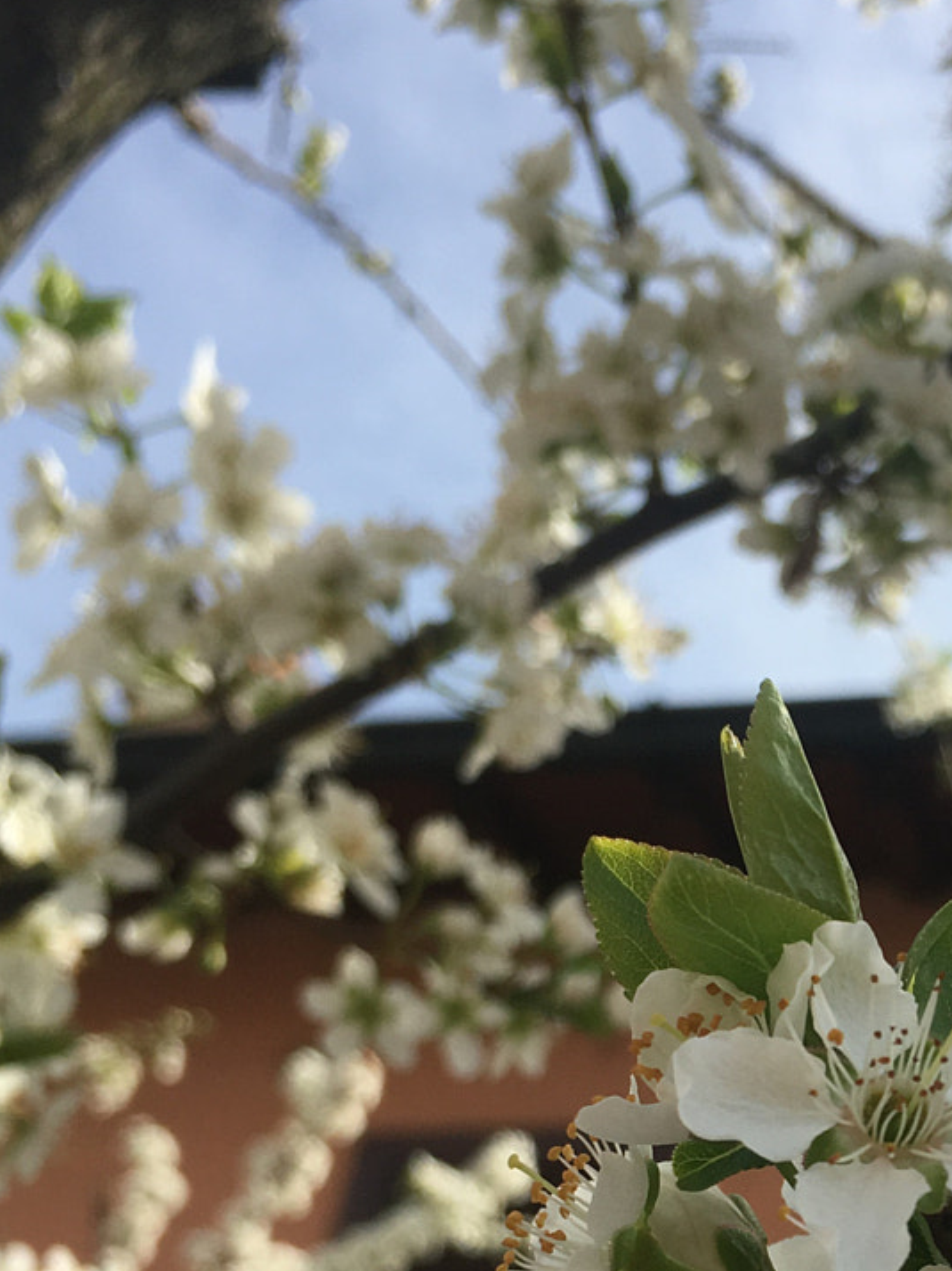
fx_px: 2385
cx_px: 950
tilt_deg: +38.7
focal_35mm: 65
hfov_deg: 21.8
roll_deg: -5.8
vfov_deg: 28.9
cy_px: 1098
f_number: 2.2
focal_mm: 4.15
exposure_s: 1/1425
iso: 25
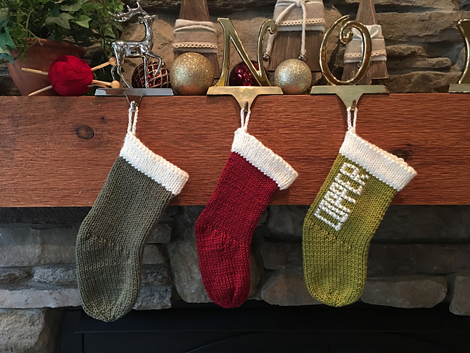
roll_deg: +0.3
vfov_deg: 48.2
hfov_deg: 61.7
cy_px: 176
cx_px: 235
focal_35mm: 29
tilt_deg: -2.8
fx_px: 394
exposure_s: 1/4
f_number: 2.2
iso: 64
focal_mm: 4.15
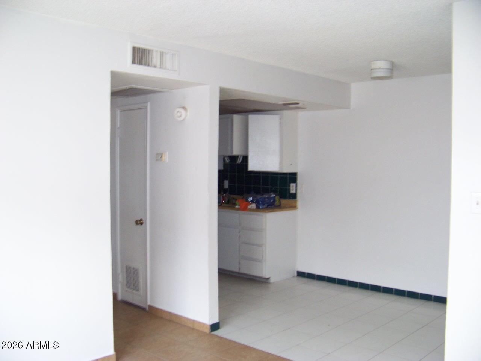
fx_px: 500
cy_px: 180
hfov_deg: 51.4
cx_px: 240
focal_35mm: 36
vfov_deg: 39.7
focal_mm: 5.85
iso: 128
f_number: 2.8
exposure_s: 1/30
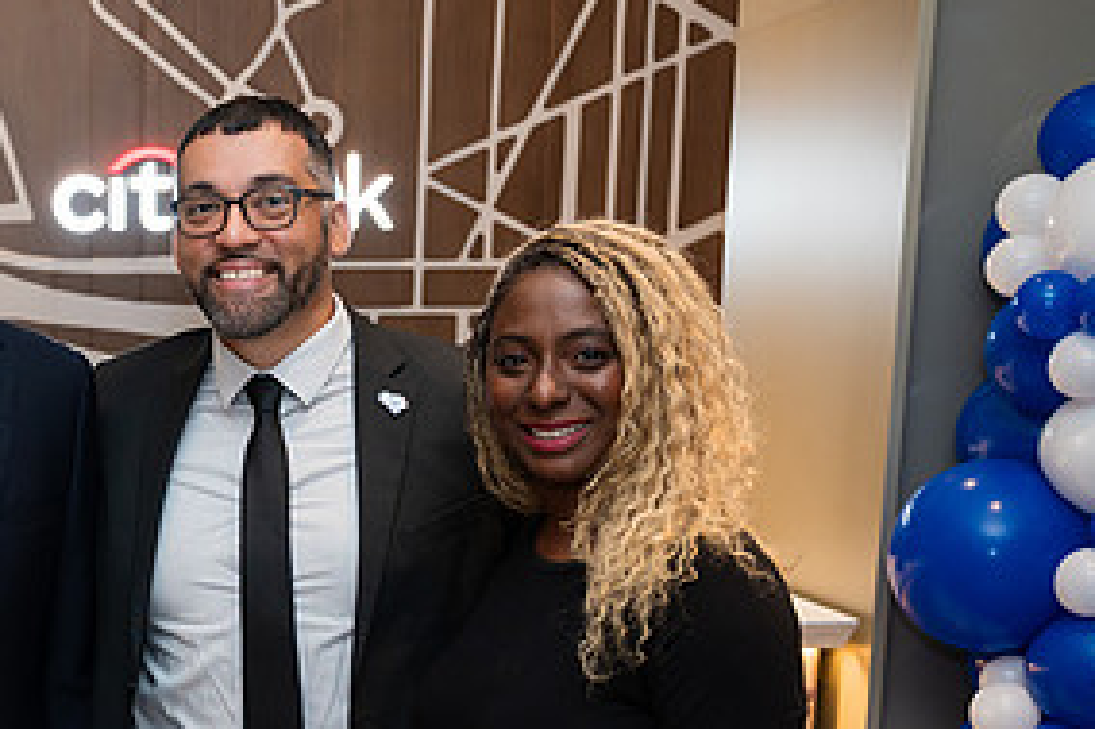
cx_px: 8
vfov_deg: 20.1
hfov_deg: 28.7
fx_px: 2006
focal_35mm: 66
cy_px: 679
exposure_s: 1/160
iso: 640
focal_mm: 31.5
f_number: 3.5
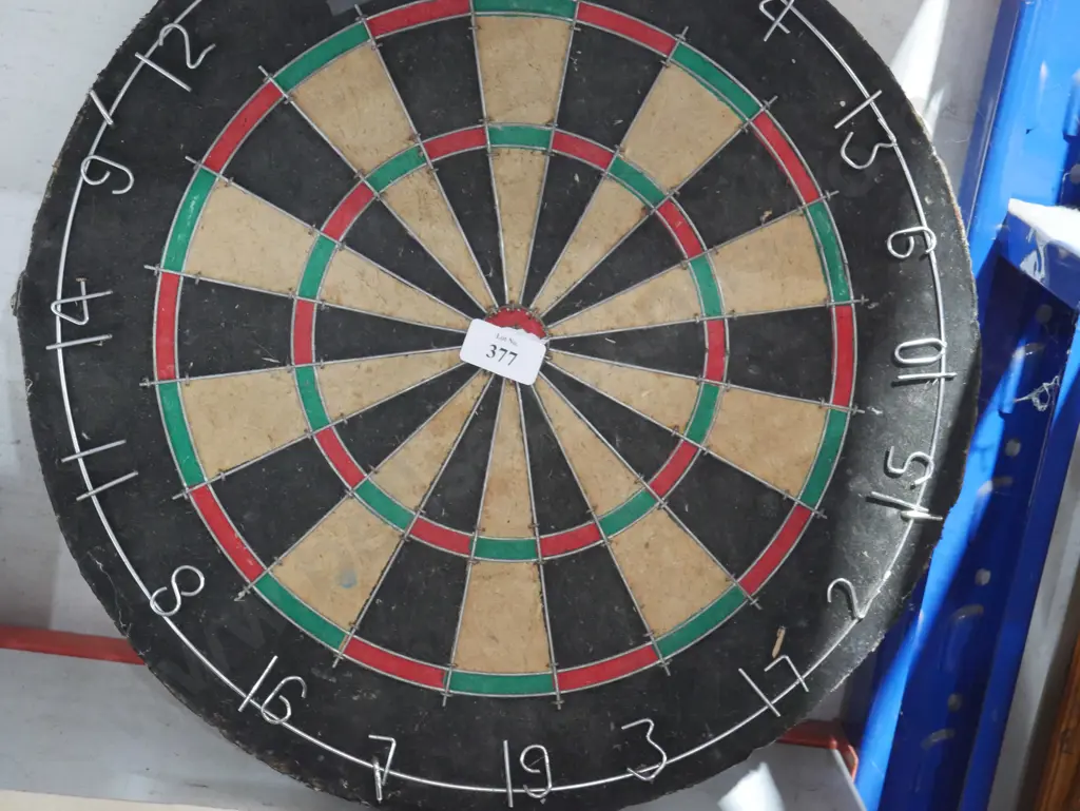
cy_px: 406
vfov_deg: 21.6
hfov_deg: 28.5
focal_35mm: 68
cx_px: 540
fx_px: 2123
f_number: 5.4
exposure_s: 1/25
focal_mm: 34
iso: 3200
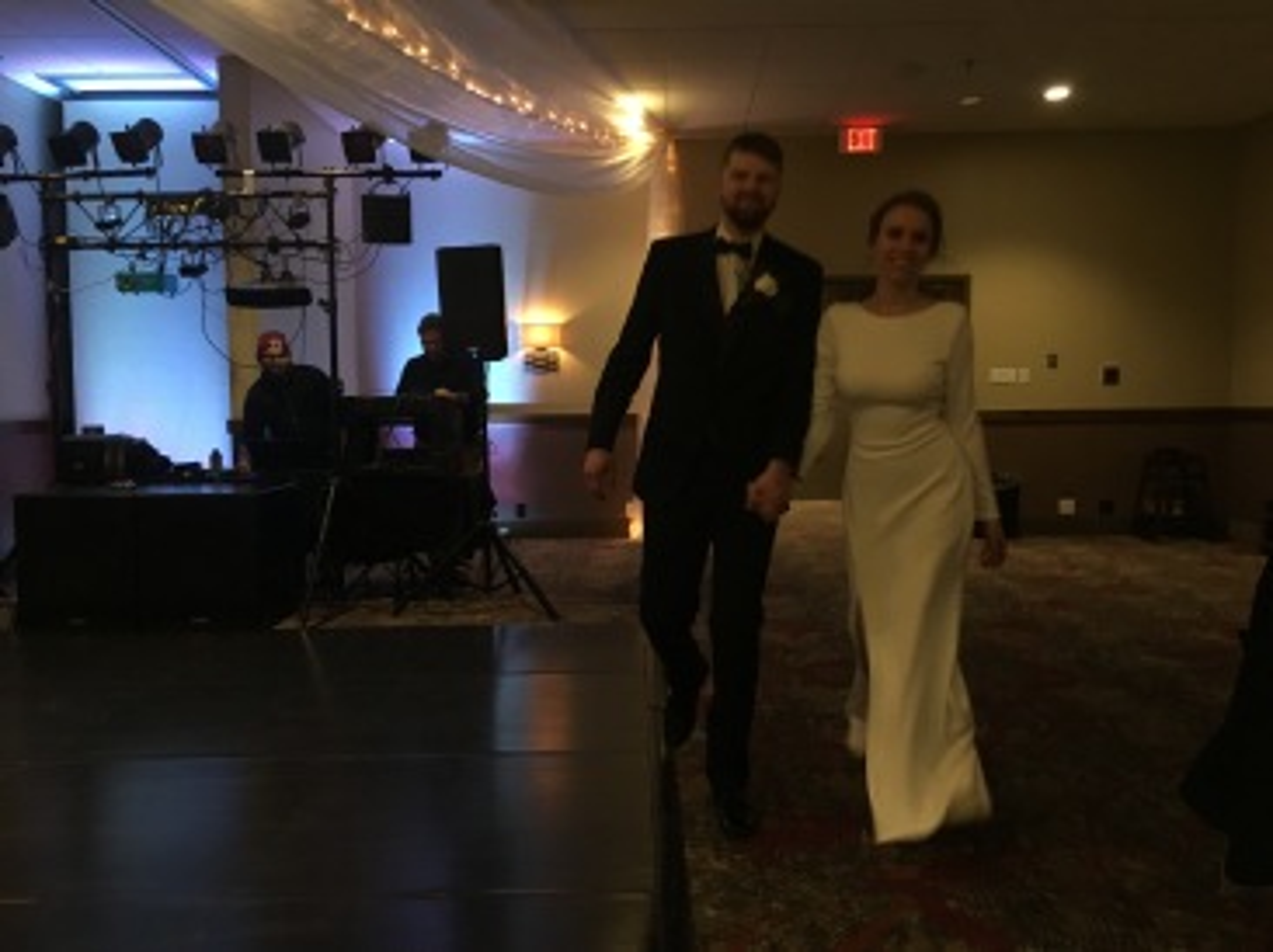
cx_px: 636
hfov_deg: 61.7
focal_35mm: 29
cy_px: 476
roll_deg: +0.3
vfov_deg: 48.2
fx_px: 1066
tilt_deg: -4.6
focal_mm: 4.15
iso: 200
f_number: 2.2
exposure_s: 1/15
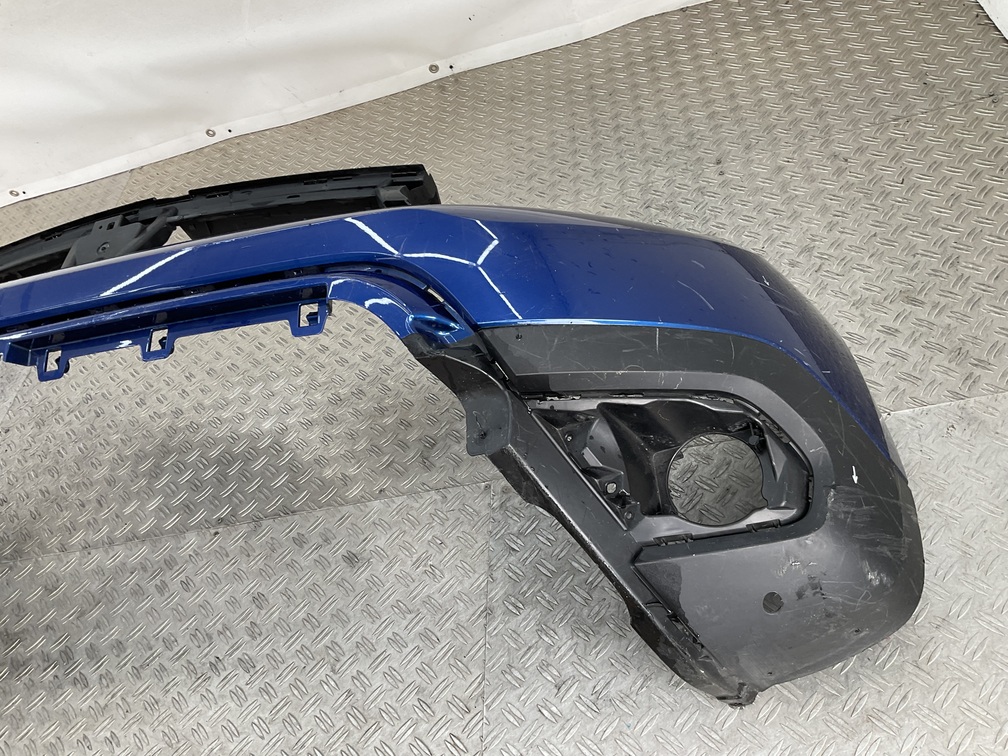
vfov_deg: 48.2
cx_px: 504
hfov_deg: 61.7
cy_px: 378
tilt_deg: -47.1
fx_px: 844
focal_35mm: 29
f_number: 1.8
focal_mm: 3
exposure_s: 1/120
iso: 25
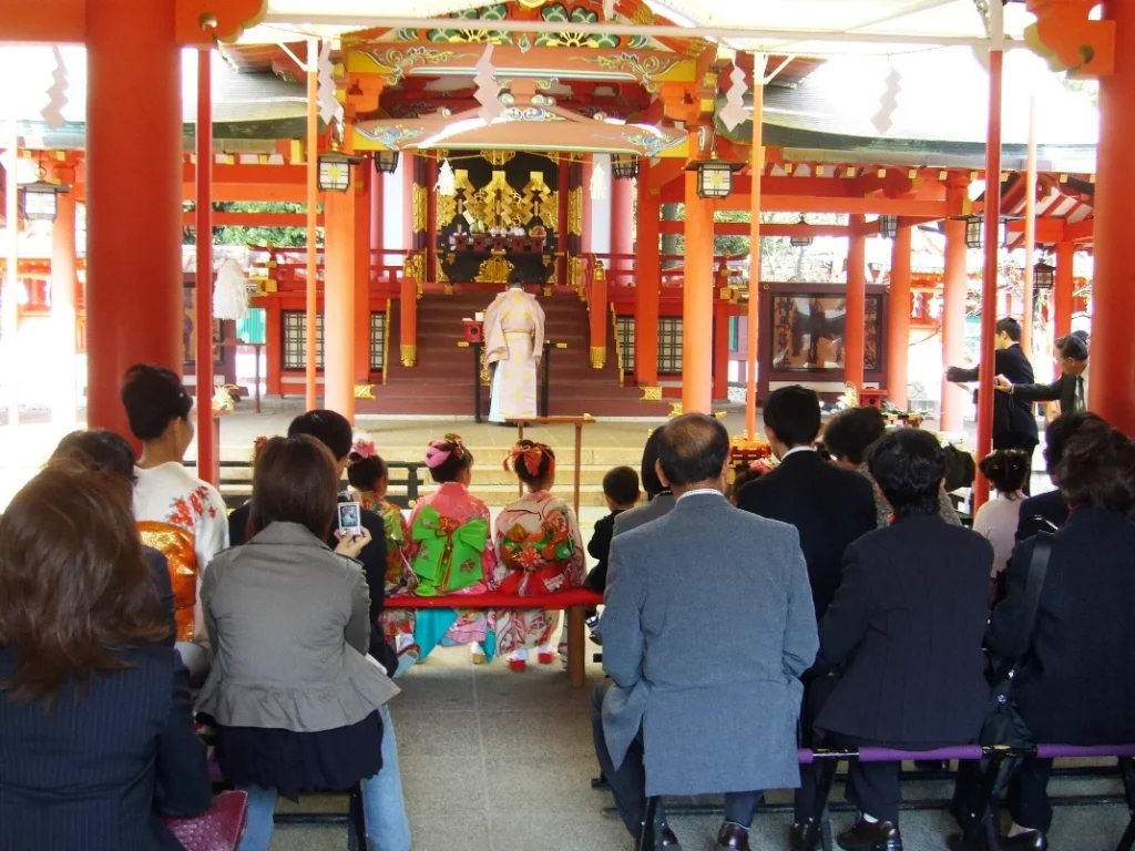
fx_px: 1475
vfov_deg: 32.2
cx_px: 568
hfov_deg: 42.1
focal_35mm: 45
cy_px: 426
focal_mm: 7.5
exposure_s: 1/40
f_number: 3.2
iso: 100
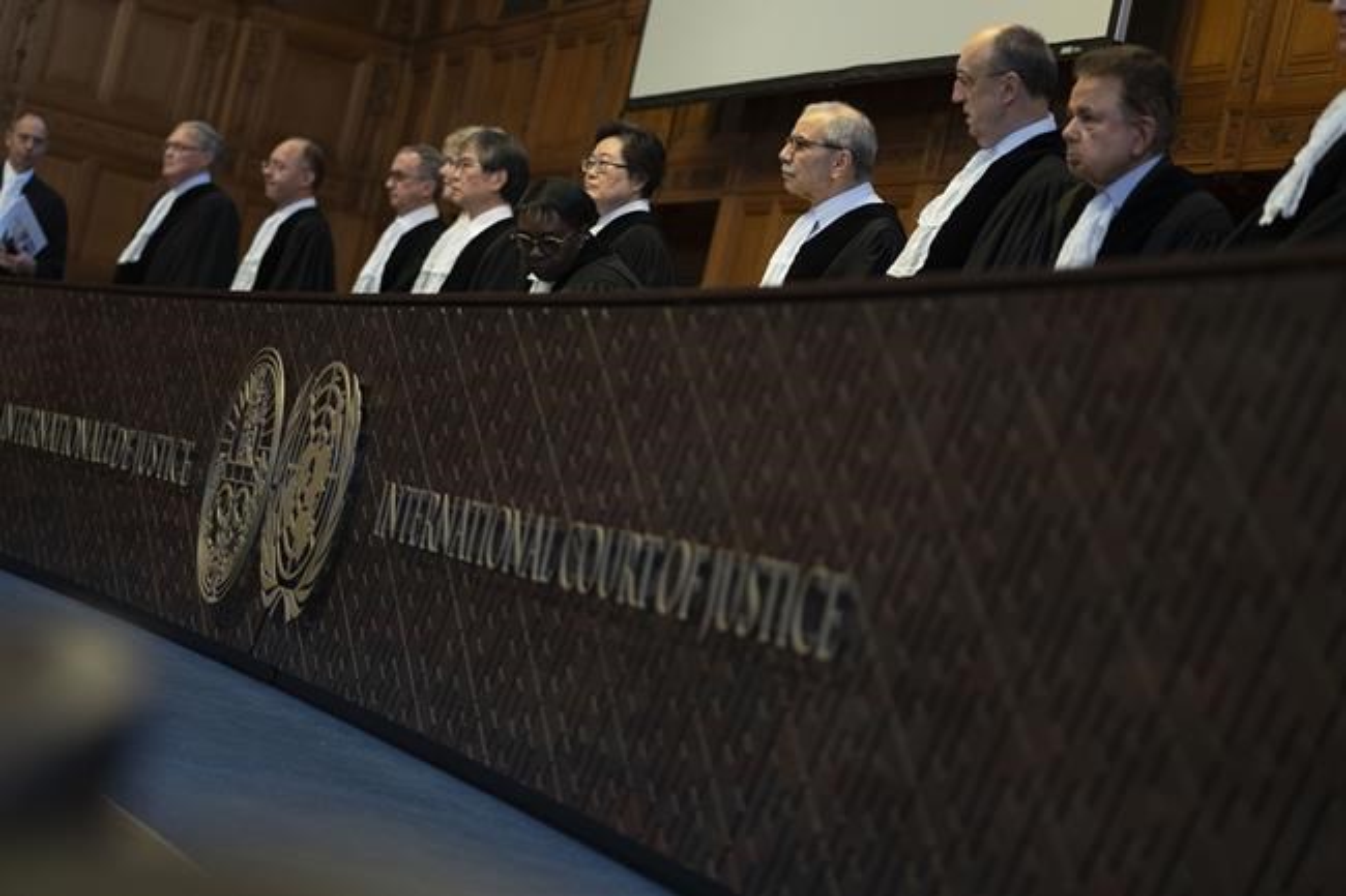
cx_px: 673
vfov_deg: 14.5
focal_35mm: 94
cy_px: 448
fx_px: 3513
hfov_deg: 21.7
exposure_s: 1/125
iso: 2000
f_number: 2.8
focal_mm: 94
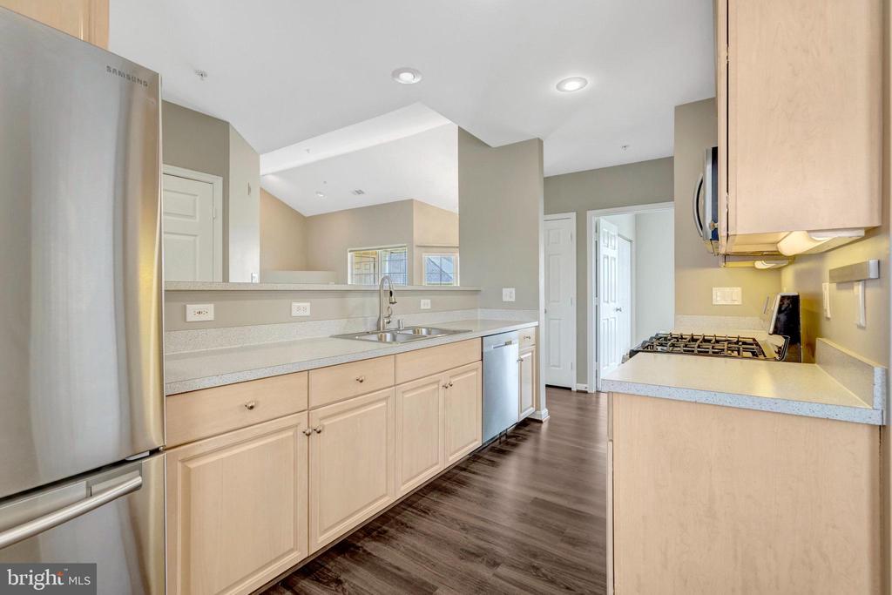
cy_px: 298
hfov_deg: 96.7
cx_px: 446
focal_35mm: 16
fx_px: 396
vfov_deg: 73.8
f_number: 8
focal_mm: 16
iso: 1250
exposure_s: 1/50
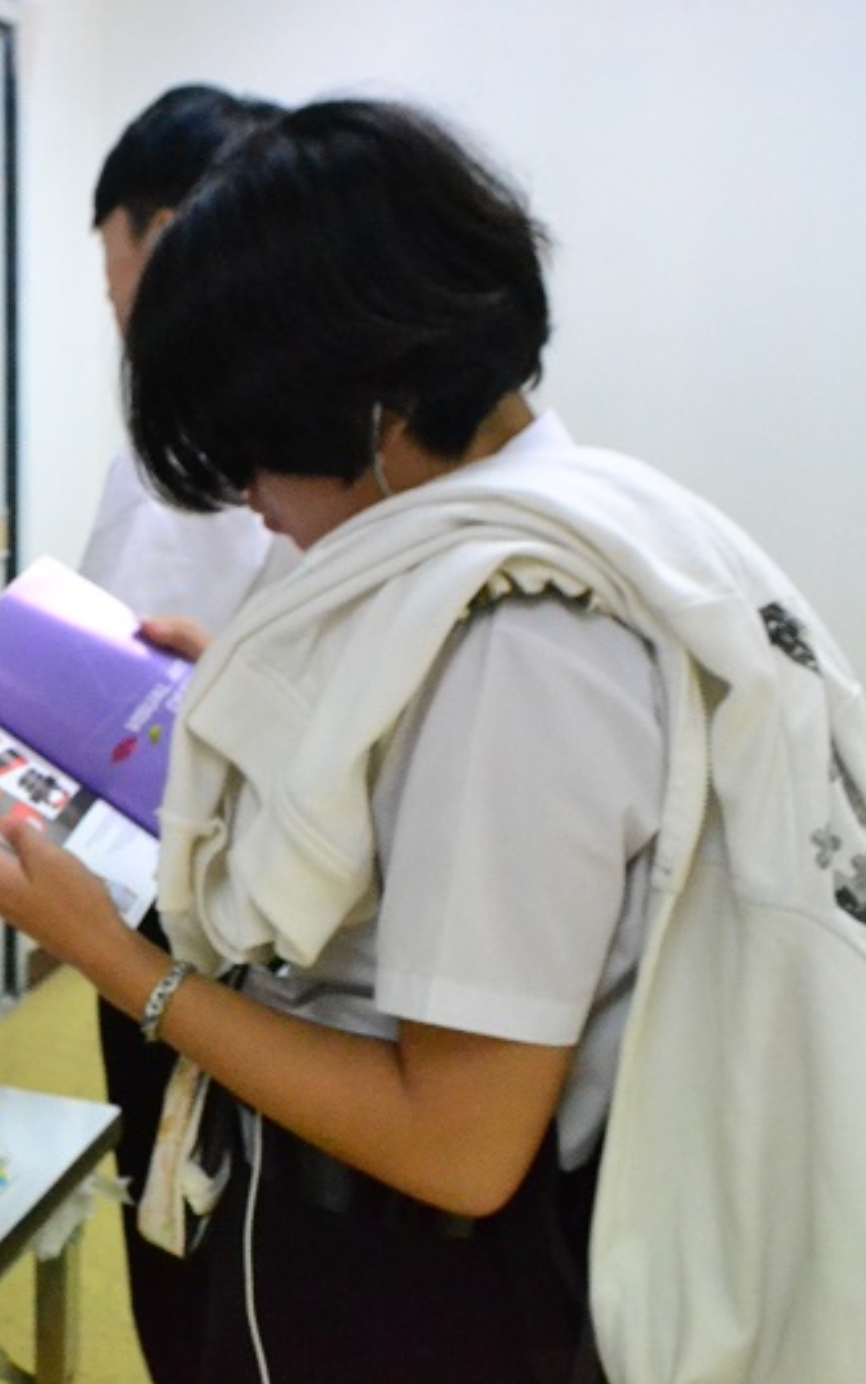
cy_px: 691
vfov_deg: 47.2
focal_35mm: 42
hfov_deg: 28.0
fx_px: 1584
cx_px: -74
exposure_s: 1/160
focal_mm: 18
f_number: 6.3
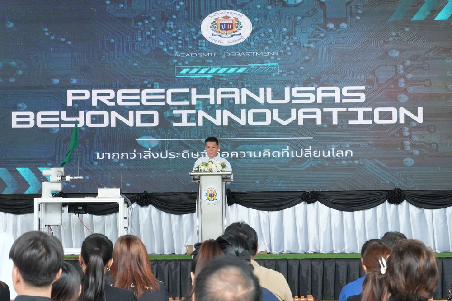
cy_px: 150
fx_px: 1300
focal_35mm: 104
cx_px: 226
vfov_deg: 13.2
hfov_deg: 19.7
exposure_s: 1/100
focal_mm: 69
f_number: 10
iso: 3200
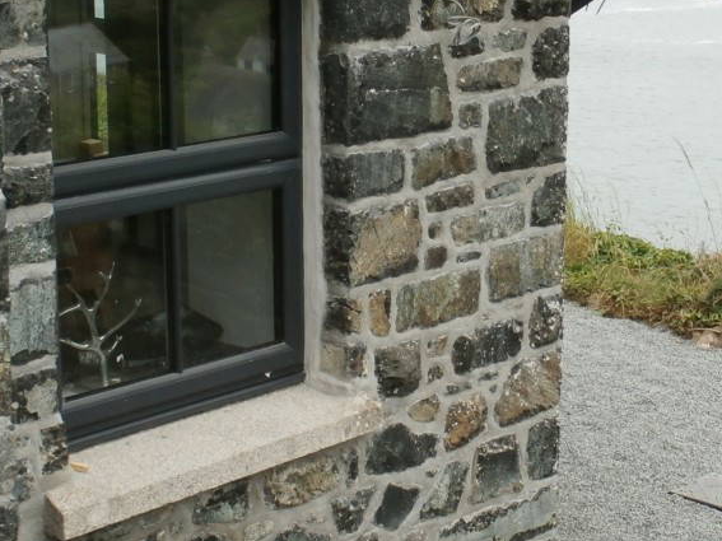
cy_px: 157
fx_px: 1168
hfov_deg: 34.1
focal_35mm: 56
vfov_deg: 25.9
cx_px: 479
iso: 100
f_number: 3.3
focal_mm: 5.46
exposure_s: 1/500
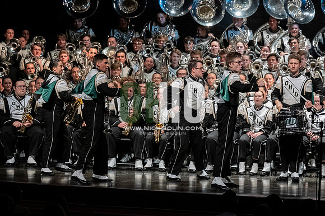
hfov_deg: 9.8
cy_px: 108
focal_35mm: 210
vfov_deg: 6.5
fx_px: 1895
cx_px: 162
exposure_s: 1/500
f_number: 4
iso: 4000
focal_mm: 140
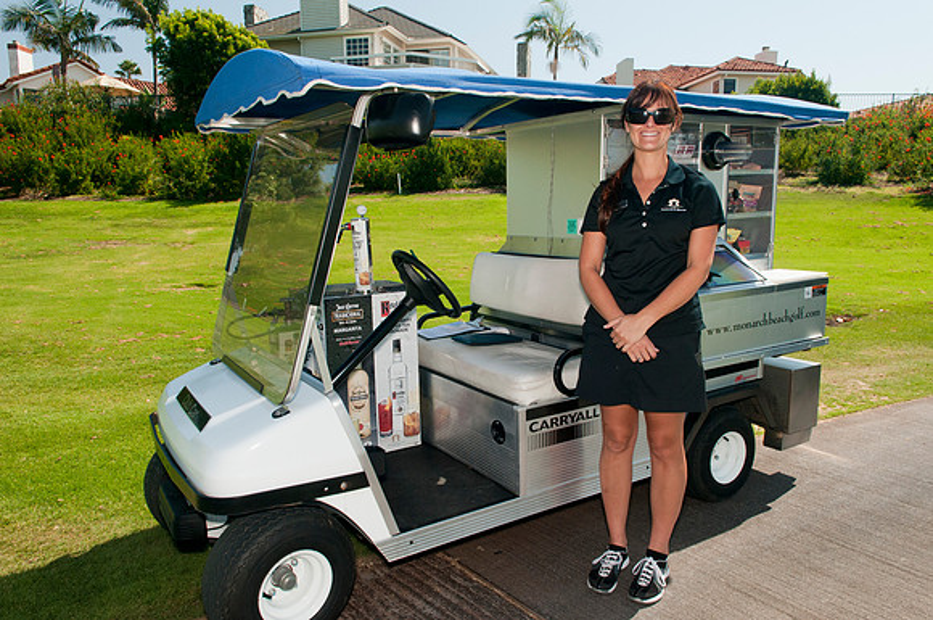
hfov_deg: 70.5
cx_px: 466
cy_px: 310
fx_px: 660
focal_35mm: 26
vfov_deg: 50.3
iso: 400
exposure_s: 1/250
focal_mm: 17
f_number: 8
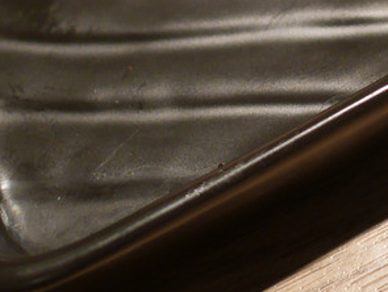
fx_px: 1369
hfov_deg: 15.0
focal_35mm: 122
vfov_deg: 11.1
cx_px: 572
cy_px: -293
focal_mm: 15
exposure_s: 1/60
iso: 400
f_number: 1.7
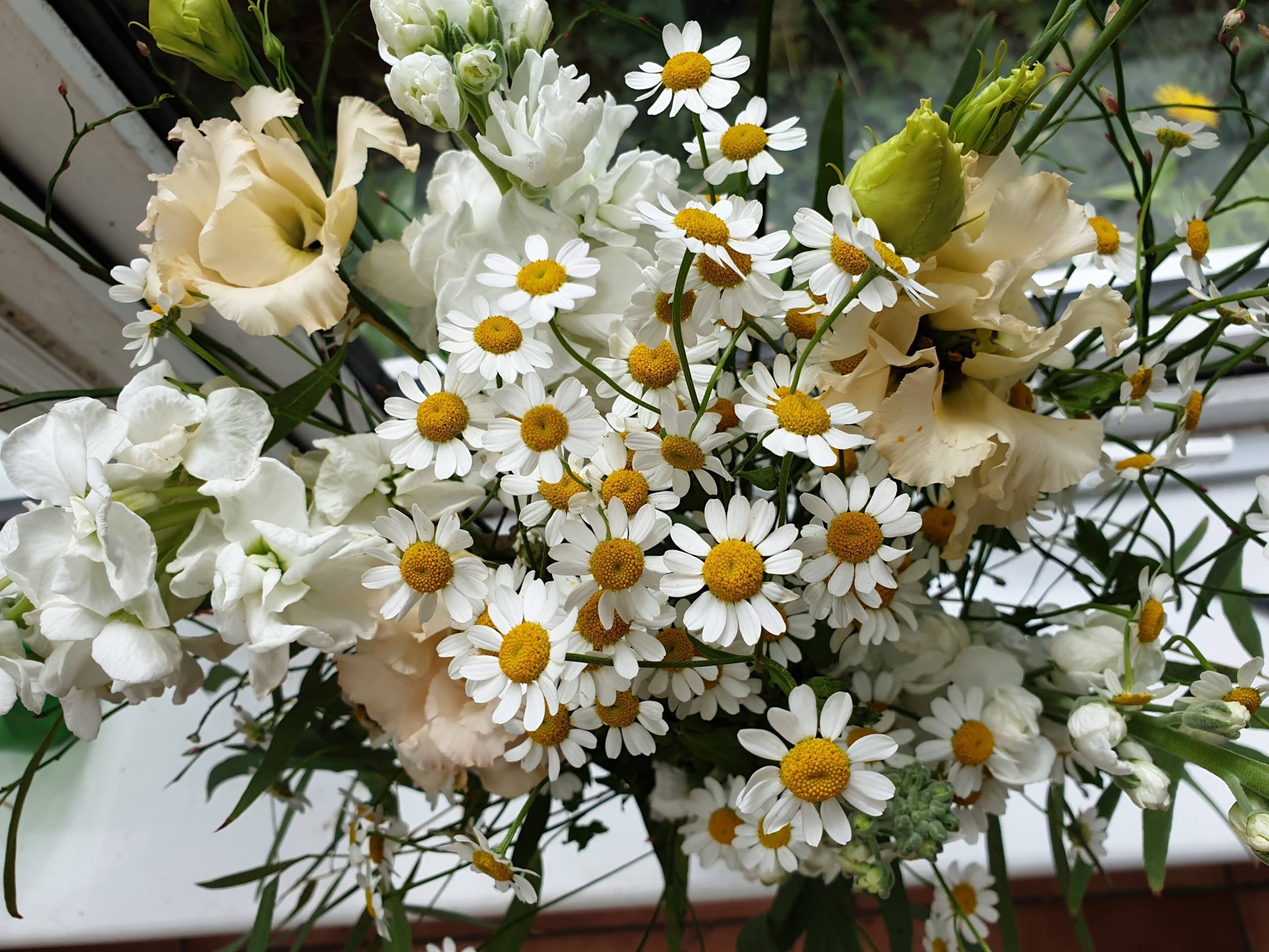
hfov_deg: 67.3
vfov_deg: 53.1
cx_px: 634
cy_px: 476
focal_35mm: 26
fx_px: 953
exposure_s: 1/399
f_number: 2.4
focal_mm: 4.3
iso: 50
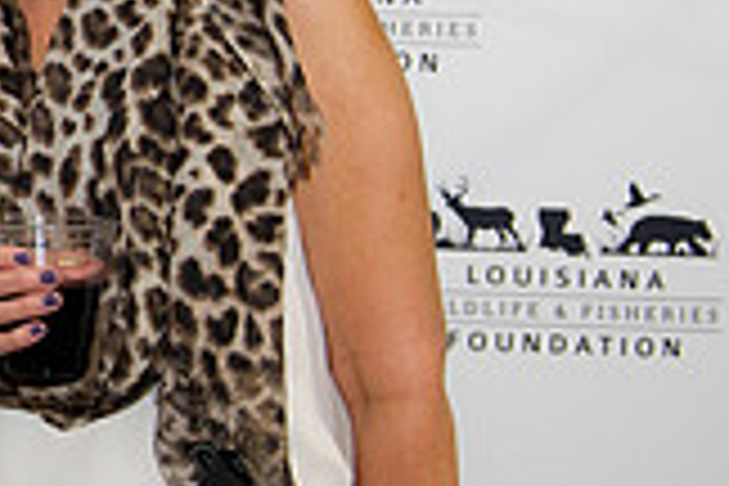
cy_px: 22
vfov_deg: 10.0
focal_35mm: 136
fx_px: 2754
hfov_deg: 13.9
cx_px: -432
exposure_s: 1/125
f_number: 3.5
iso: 800
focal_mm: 38
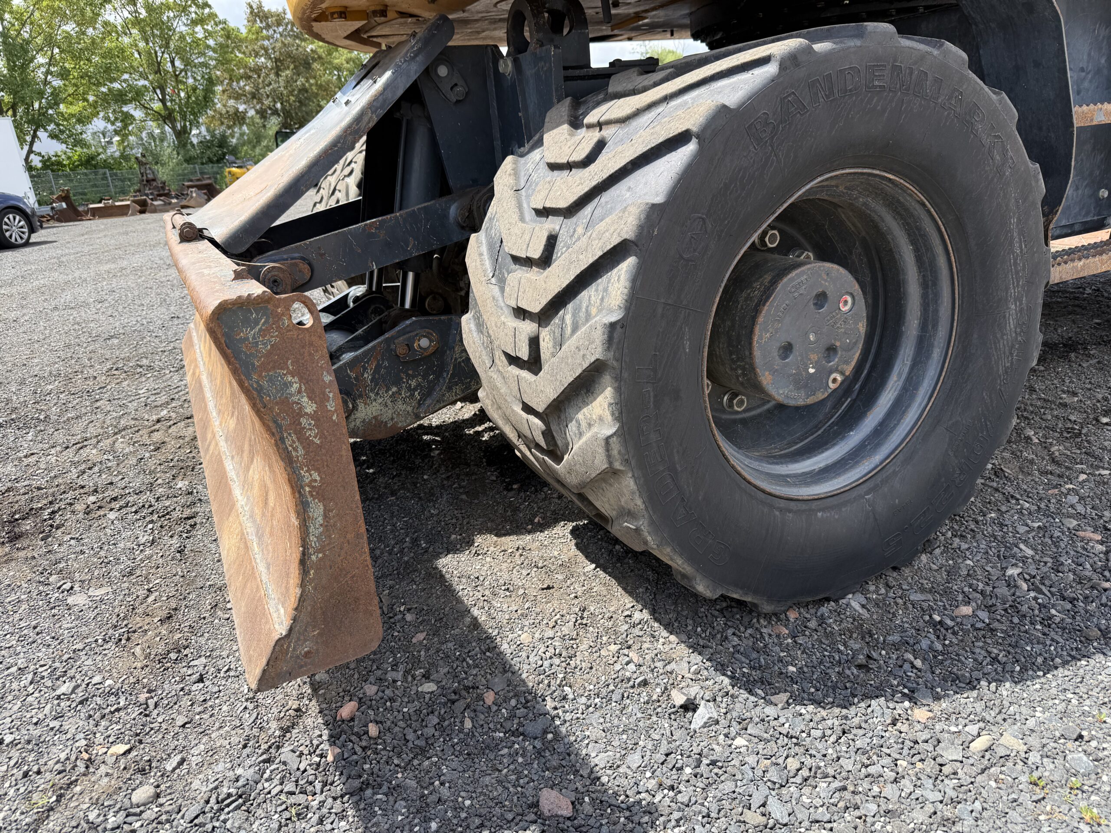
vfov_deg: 56.8
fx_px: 770
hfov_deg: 71.6
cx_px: 556
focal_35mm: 24
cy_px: 416
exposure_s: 1/1385
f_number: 1.78
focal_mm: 6.76
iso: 80
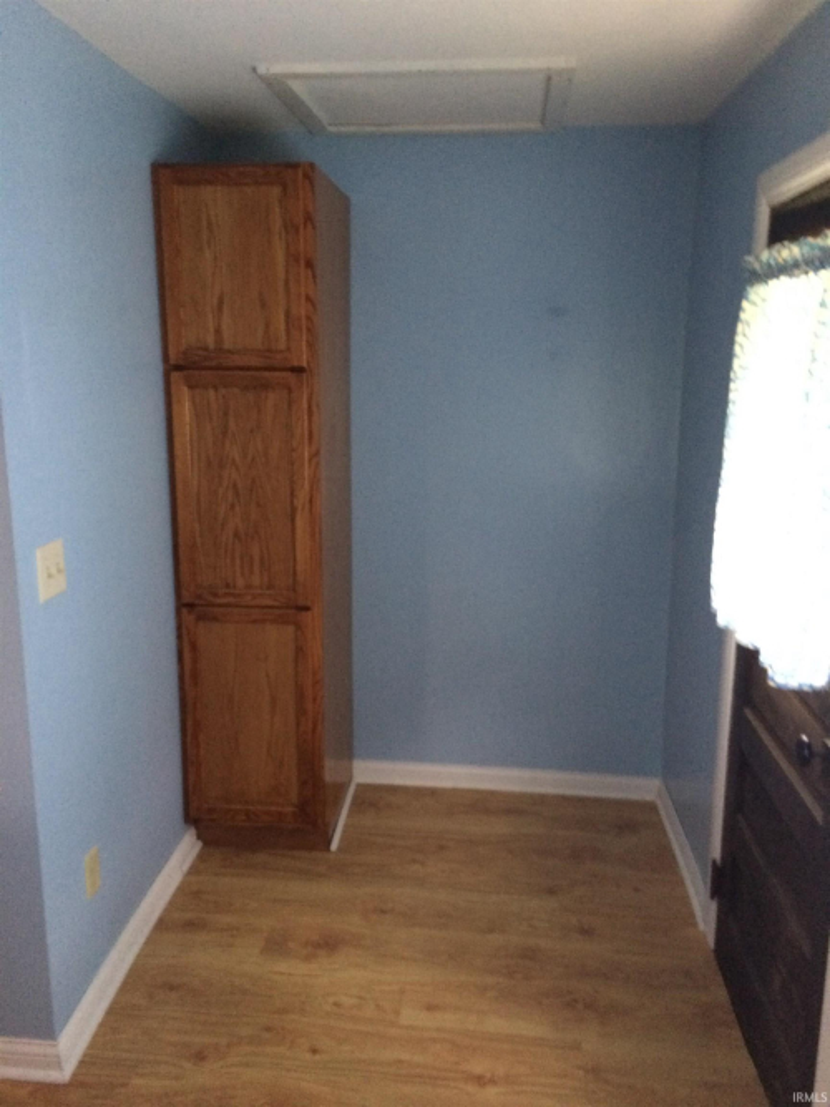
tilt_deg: -14.8
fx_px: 927
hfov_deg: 48.2
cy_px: 554
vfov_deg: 61.7
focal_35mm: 29
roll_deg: -1.6
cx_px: 415
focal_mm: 4.15
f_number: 2.2
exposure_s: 1/15
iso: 320
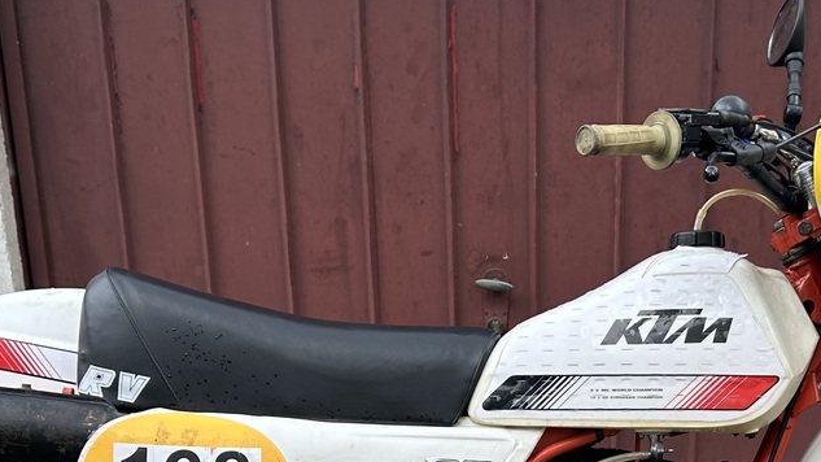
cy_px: 568
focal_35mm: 62
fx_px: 1350
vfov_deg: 18.3
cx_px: 541
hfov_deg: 33.6
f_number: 1.78
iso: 80
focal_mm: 6.86
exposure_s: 1/285
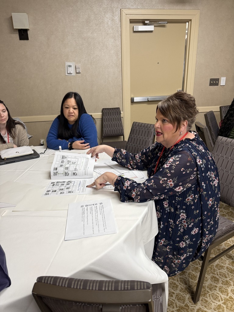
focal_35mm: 24
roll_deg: +0.9
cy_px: 156
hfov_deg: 56.8
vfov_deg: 71.6
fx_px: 216
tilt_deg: -18.9
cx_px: 117
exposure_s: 1/121
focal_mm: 6.76
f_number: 1.78
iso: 200
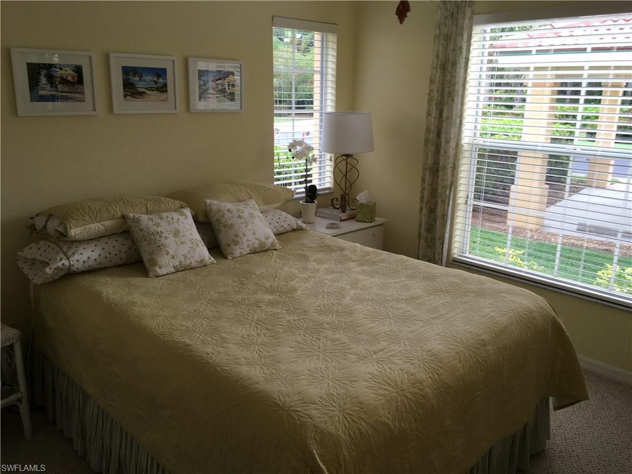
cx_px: 316
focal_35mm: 29
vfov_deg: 48.2
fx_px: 529
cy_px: 237
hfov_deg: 61.7
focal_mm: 4.15
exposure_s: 1/60
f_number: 2.2
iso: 25
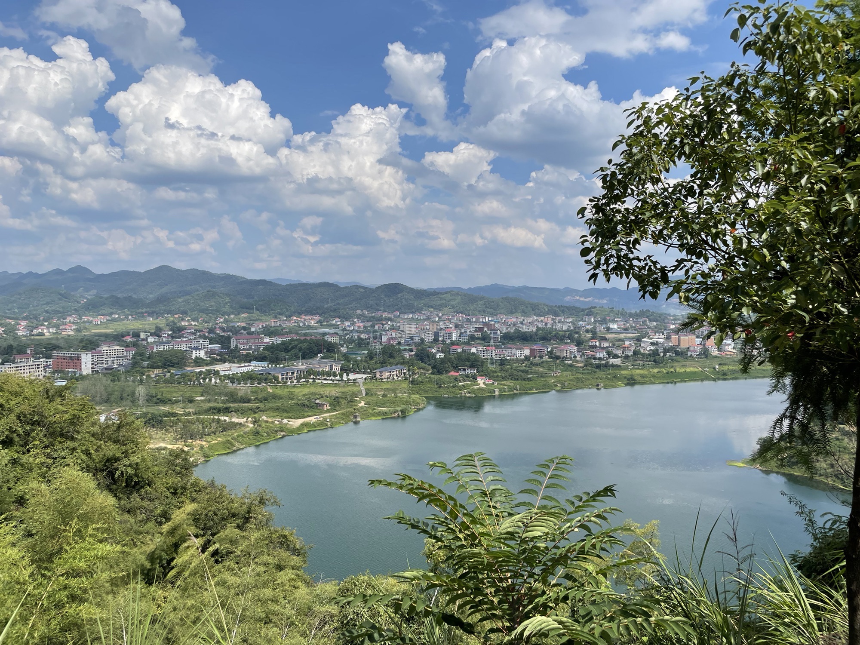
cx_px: 430
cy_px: 322
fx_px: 646
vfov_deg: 53.1
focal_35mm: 26
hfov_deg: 67.3
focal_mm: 4.2
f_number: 1.6
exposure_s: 1/5291
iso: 32
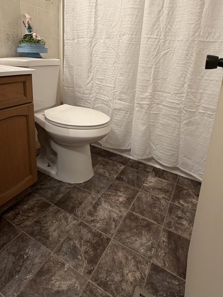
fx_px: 189
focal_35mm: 22
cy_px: 102
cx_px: 111
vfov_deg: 74.3
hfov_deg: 61.1
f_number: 2.2
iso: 200
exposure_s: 1/60
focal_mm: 2.22
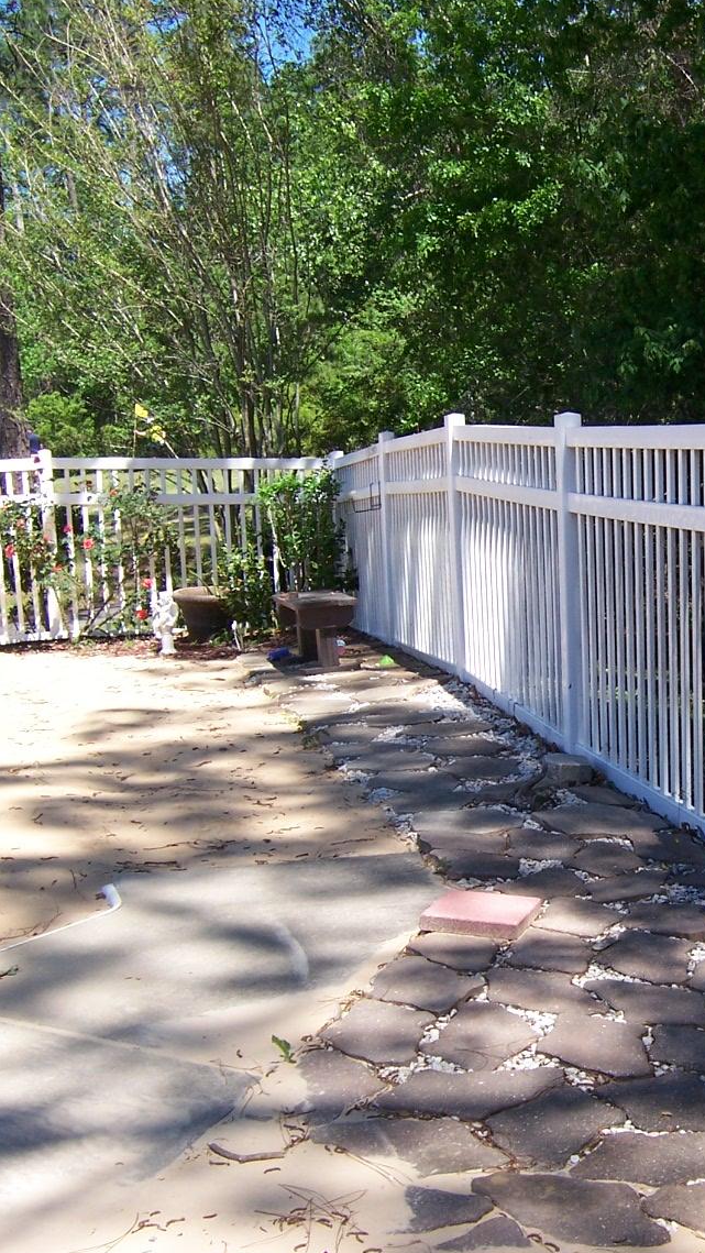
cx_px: 571
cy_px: 635
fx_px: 1628
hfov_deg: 24.0
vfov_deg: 42.1
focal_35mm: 49
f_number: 3.4
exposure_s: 1/500
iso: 80
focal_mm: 5.5
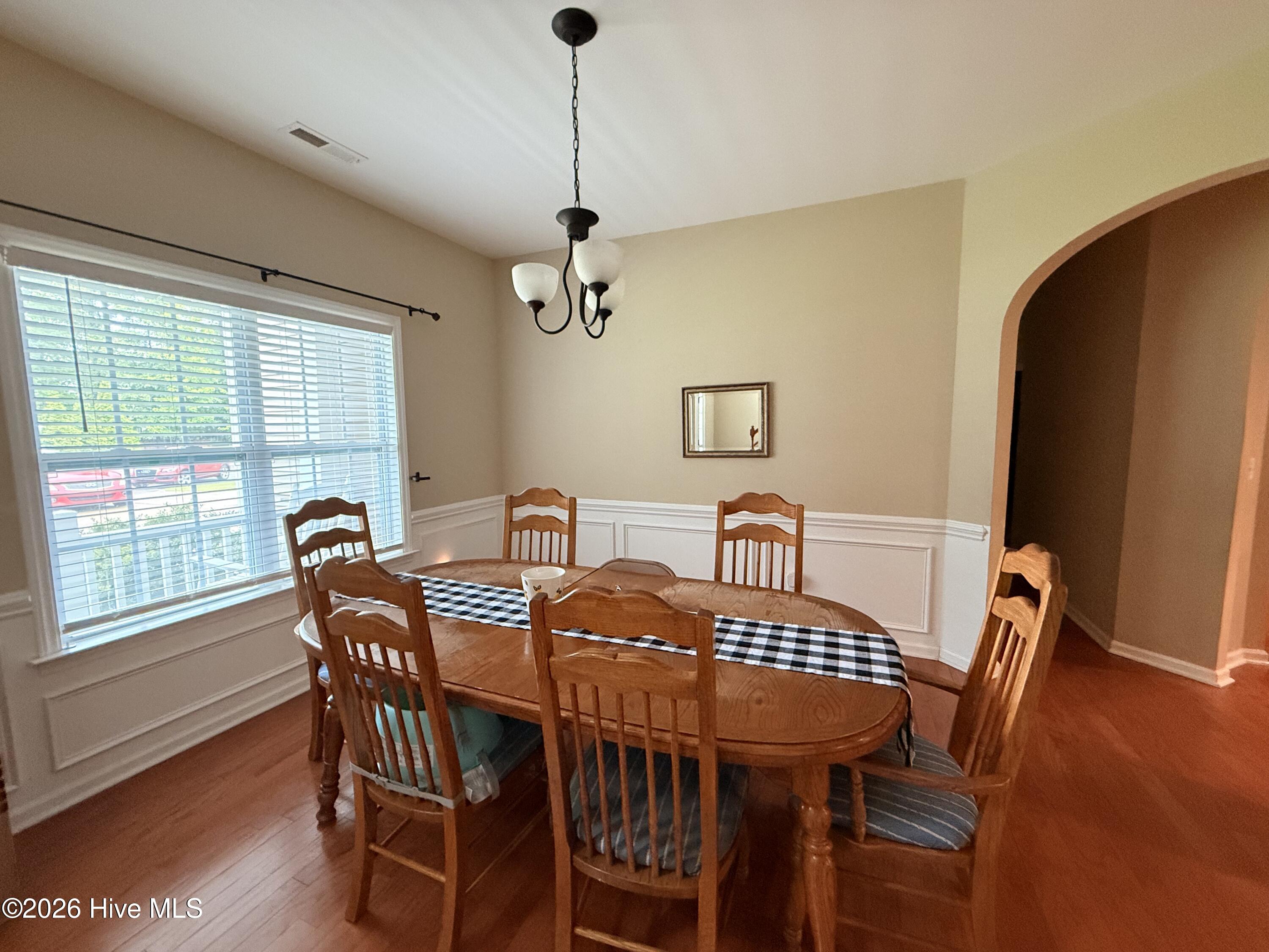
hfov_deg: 102.1
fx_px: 513
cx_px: 634
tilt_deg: -5.1
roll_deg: +0.6
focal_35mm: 14
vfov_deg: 85.7
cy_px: 476
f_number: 2.2
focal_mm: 2.22
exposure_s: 1/60
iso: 500
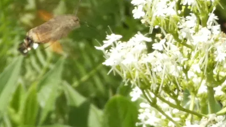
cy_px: 46
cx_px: 86
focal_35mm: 278
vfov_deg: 4.4
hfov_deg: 7.8
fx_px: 1666
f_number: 5.5
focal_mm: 34.8
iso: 80
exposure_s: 1/100
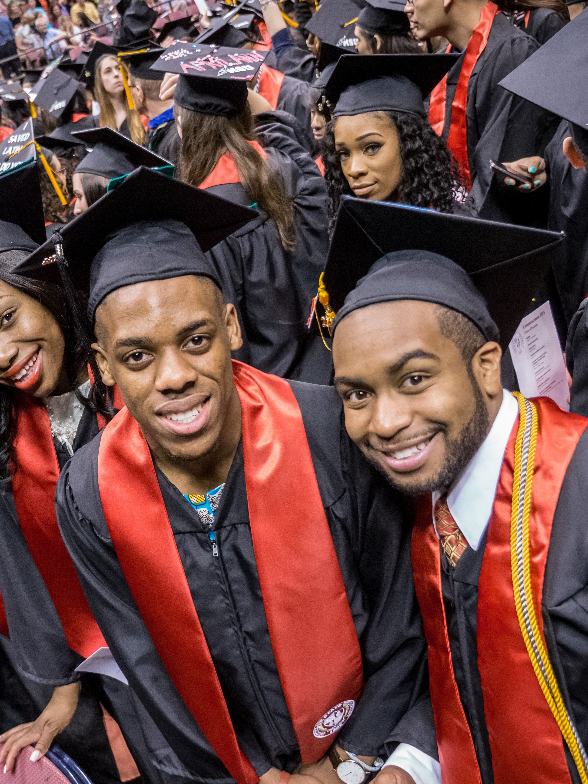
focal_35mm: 41
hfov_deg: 33.9
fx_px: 929
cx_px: 105
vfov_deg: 45.8
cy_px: 395
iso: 2000
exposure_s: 1/250
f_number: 2.8
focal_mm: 15
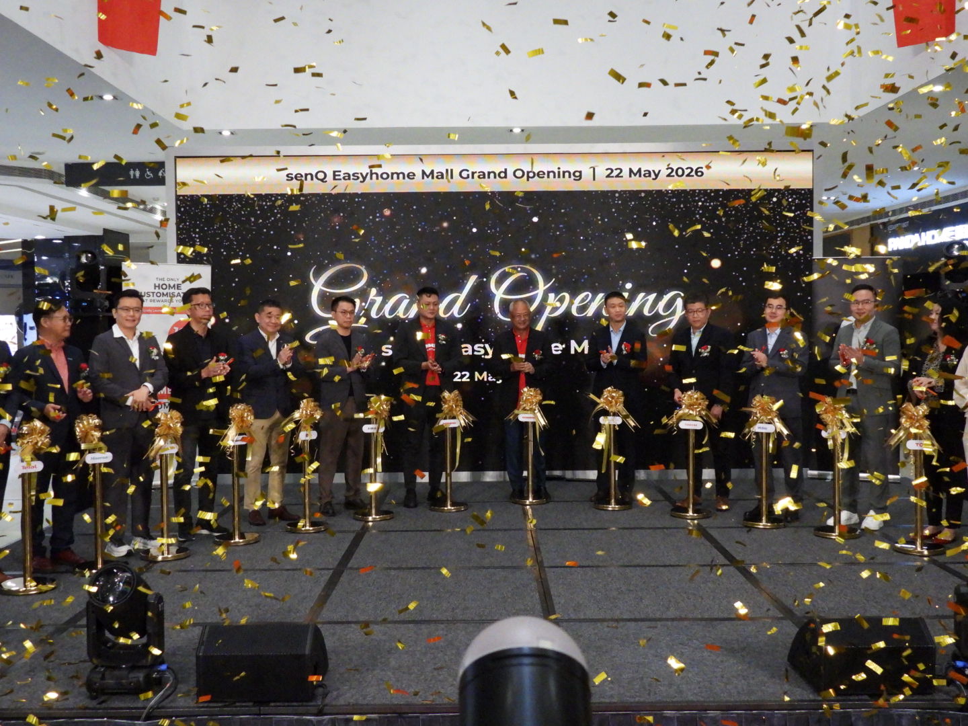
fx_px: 1119
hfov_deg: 46.8
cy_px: 363
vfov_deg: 36.0
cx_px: 484
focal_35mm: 40
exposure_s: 1/320
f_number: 3.2
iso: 1600
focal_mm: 7.1
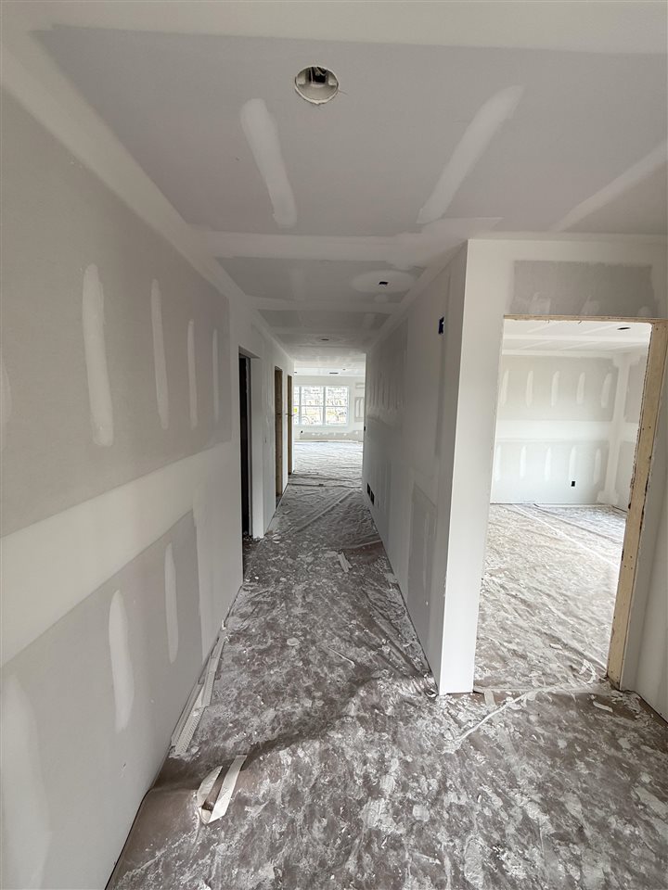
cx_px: 334
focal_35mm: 14
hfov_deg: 85.7
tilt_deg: -6.7
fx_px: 360
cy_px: 445
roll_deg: -1.1
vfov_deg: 102.1
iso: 100
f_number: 2.2
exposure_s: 1/99
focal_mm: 2.22
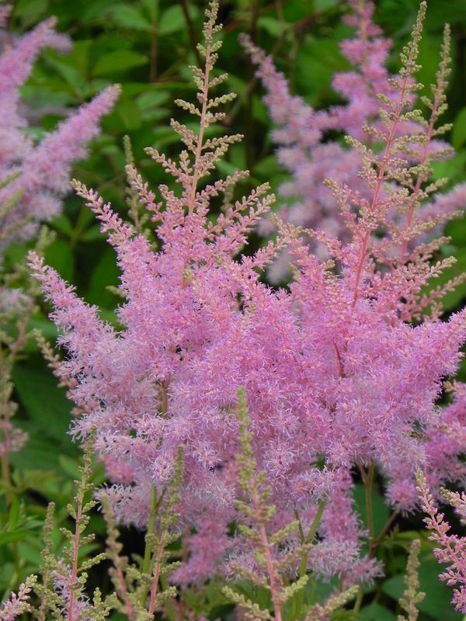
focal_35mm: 291
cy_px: 310
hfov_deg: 5.1
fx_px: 5223
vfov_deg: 6.8
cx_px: 233
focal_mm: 51.8
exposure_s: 1/200
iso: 160
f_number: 5.6
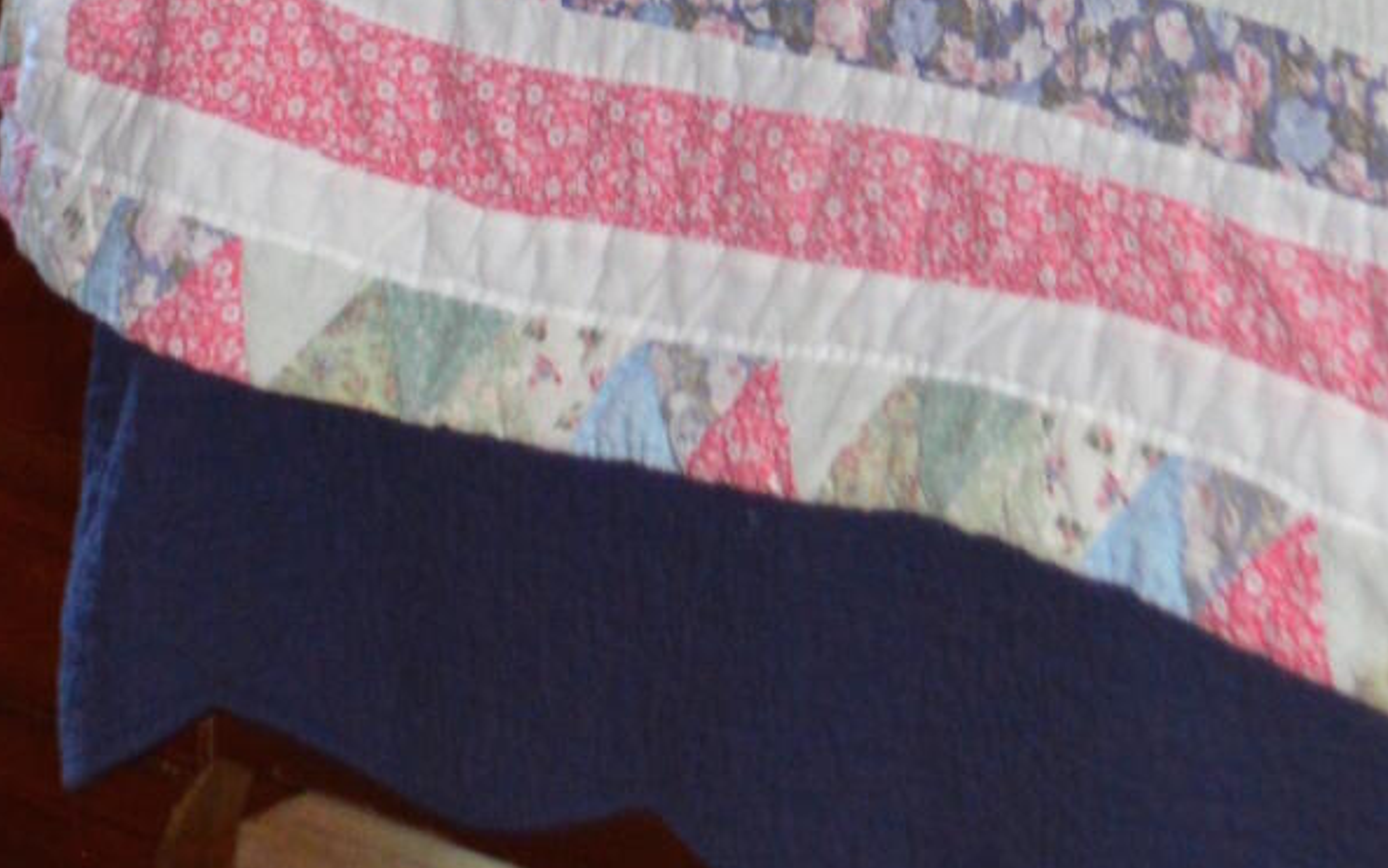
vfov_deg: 8.4
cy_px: -1404
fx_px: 5260
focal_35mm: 139
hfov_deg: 15.0
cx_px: 1065
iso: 450
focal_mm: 18
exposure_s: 1/60
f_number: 3.5
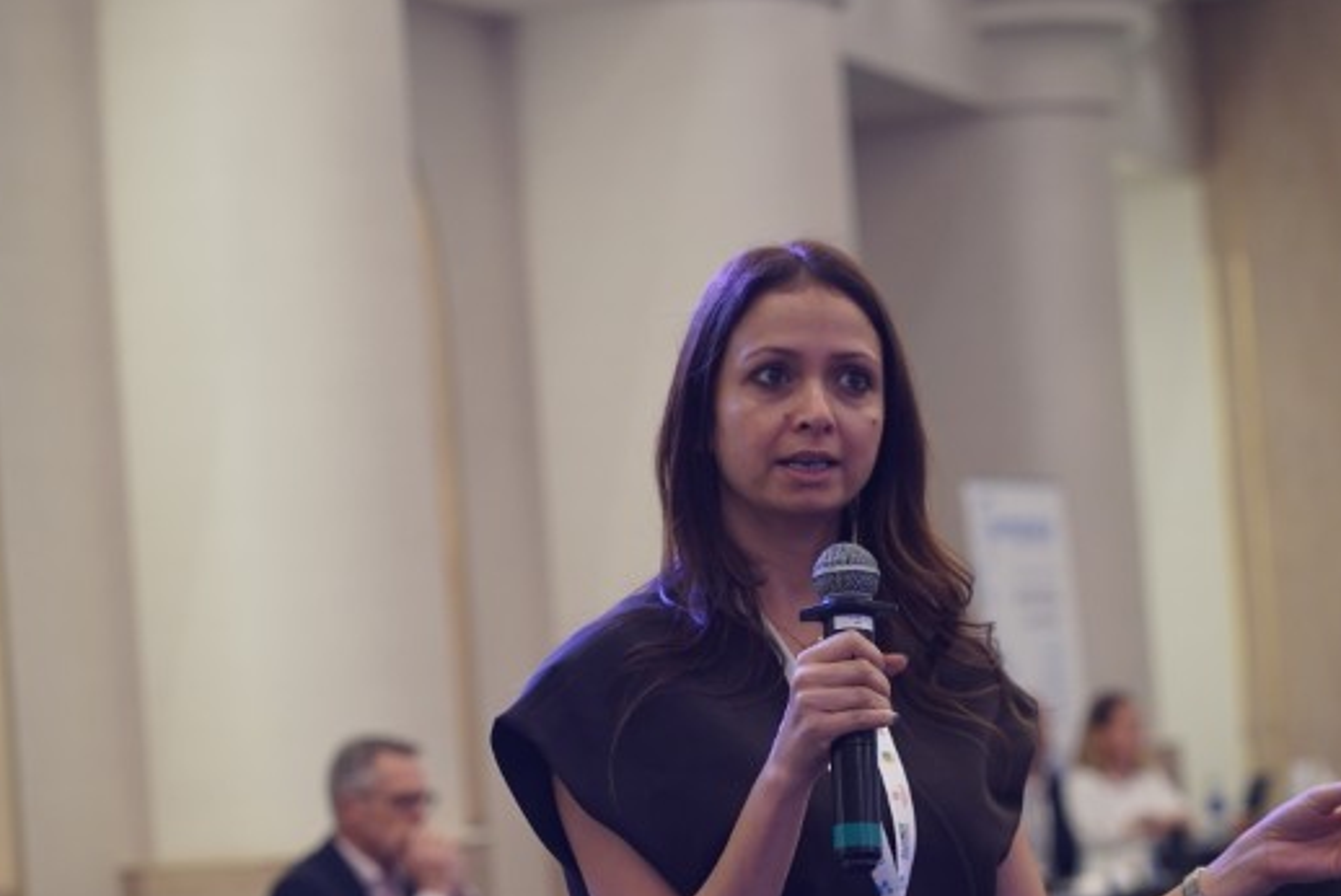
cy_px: 614
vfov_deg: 11.6
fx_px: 4398
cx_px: 850
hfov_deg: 17.3
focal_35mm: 118
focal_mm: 85
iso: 1250
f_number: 4
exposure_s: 1/160
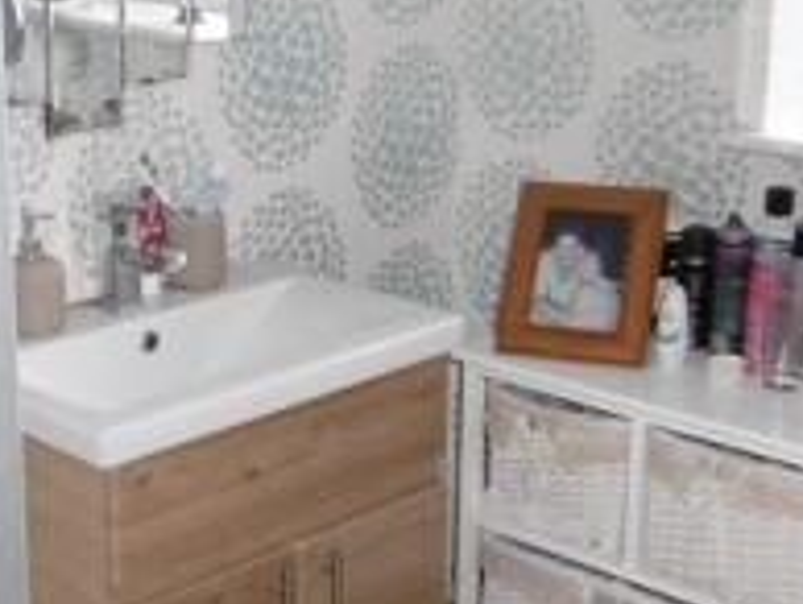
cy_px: 271
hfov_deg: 26.7
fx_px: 1672
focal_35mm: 72
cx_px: 201
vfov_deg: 20.5
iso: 200
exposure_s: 1/60
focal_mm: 4.3
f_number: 3.1
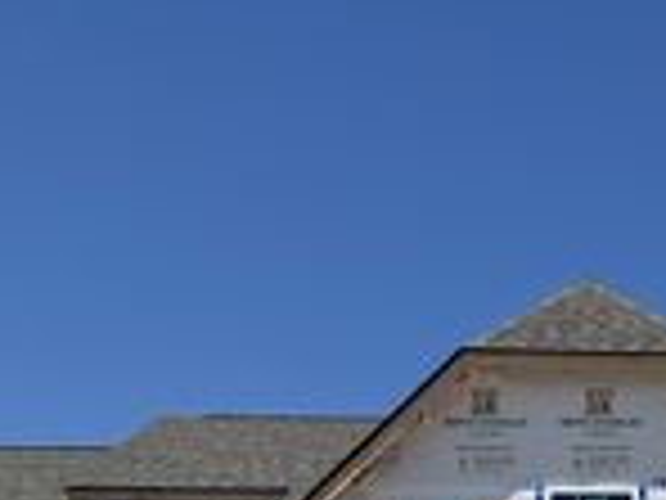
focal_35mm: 88
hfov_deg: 21.7
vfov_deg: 15.2
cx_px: 608
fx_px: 1693
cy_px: 800
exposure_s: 1/6993
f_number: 1.5
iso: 50
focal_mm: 5.7
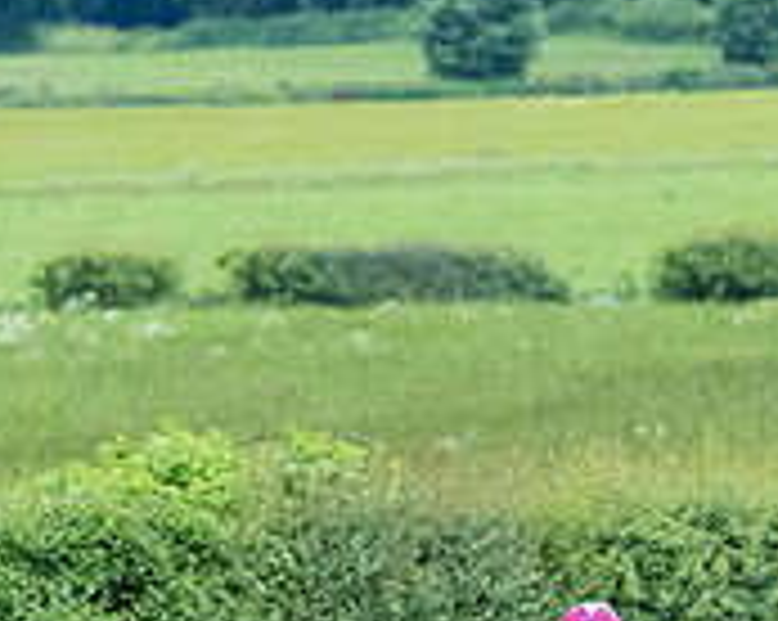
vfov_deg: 1.6
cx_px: 366
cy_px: 985
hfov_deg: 2.0
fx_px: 22195
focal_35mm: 965
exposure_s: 1/3200
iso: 2000
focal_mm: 170
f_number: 4
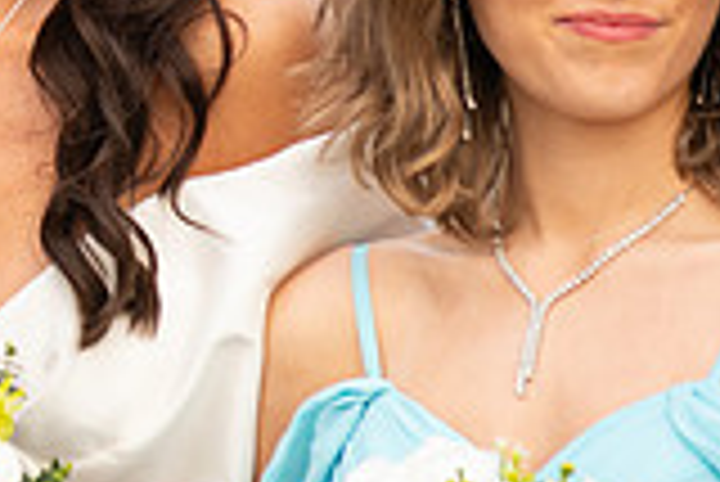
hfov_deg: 3.1
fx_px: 13432
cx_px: -378
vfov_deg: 2.1
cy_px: 119
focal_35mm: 671
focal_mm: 185
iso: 160
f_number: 3.5
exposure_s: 1/200
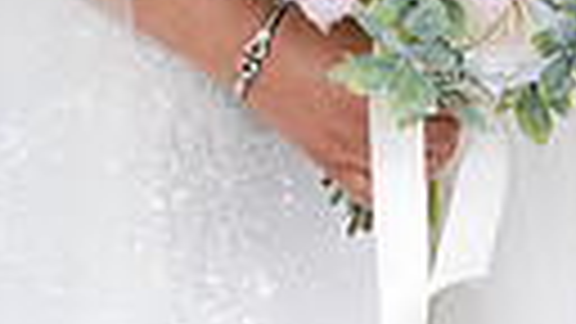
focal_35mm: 262
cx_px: 835
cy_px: -445
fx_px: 4002
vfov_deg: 4.5
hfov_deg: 8.1
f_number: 5.6
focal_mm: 44
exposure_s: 1/250
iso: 250
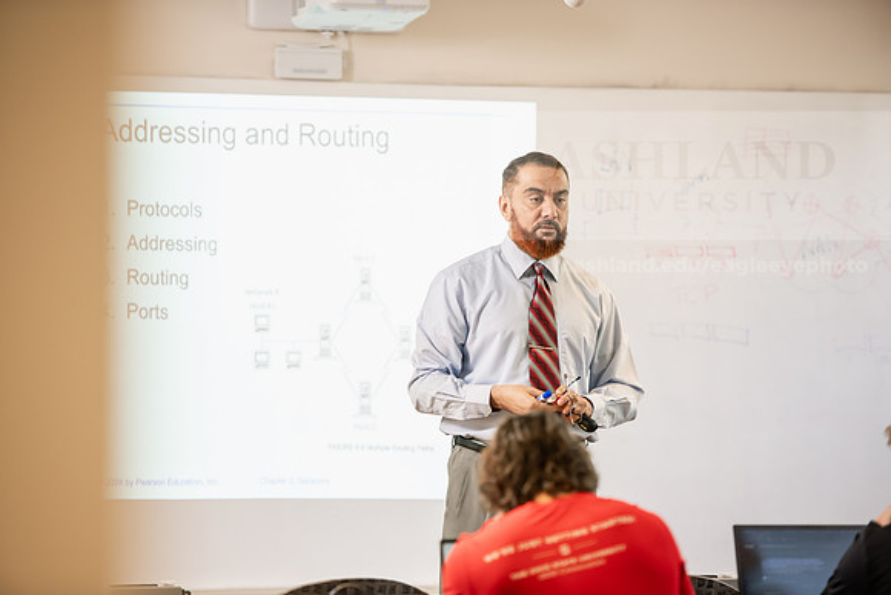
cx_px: 446
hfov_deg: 12.4
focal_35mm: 165
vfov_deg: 8.3
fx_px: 4085
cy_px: 298
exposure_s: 1/200
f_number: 2.8
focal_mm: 165
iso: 1250
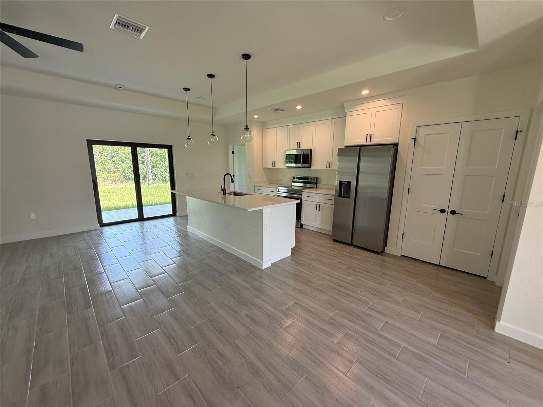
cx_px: 272
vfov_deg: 85.7
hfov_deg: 102.1
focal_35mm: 14
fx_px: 220
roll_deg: -1.0
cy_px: 204
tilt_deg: -9.8
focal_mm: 2.22
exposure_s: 1/120
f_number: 2.2
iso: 160
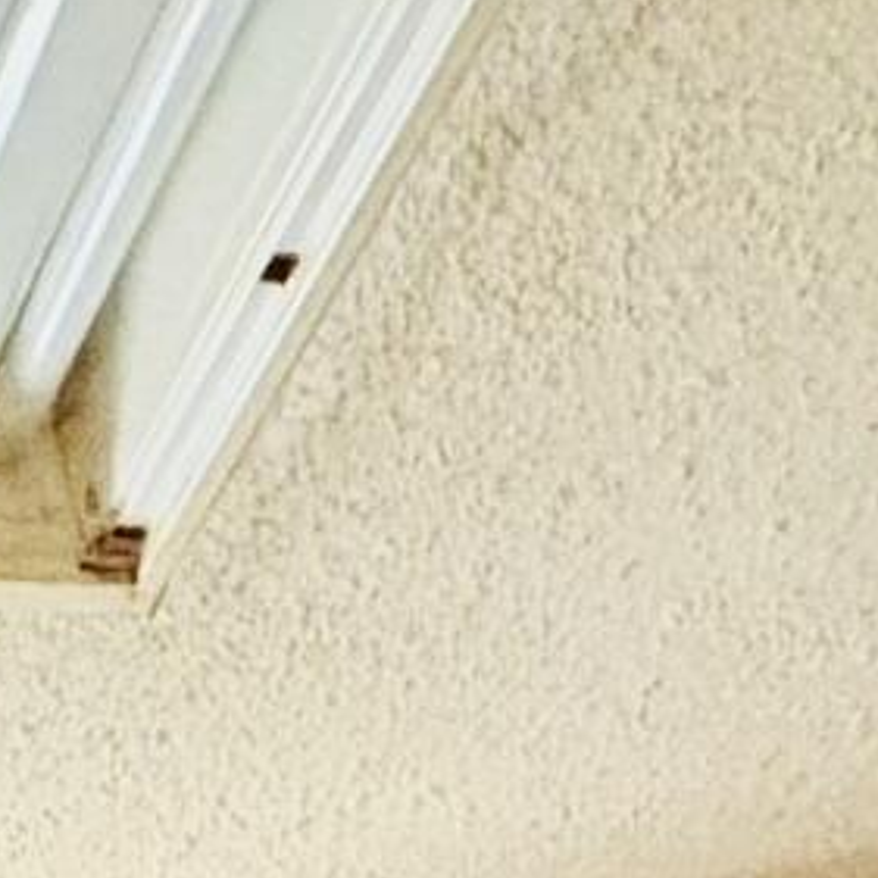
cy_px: 2996
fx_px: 3788
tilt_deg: -13.8
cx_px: -756
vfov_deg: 9.1
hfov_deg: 12.0
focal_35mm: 132
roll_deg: +0.5
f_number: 2.2
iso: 1250
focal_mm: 2.22
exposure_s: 1/45
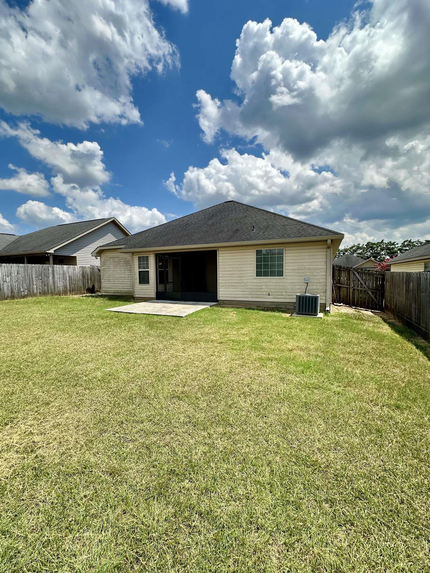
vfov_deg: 98.2
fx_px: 248
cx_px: 214
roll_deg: +0.6
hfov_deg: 81.8
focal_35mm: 15
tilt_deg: -3.7
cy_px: 291
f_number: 2.2
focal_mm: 2.22
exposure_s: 1/1208
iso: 40
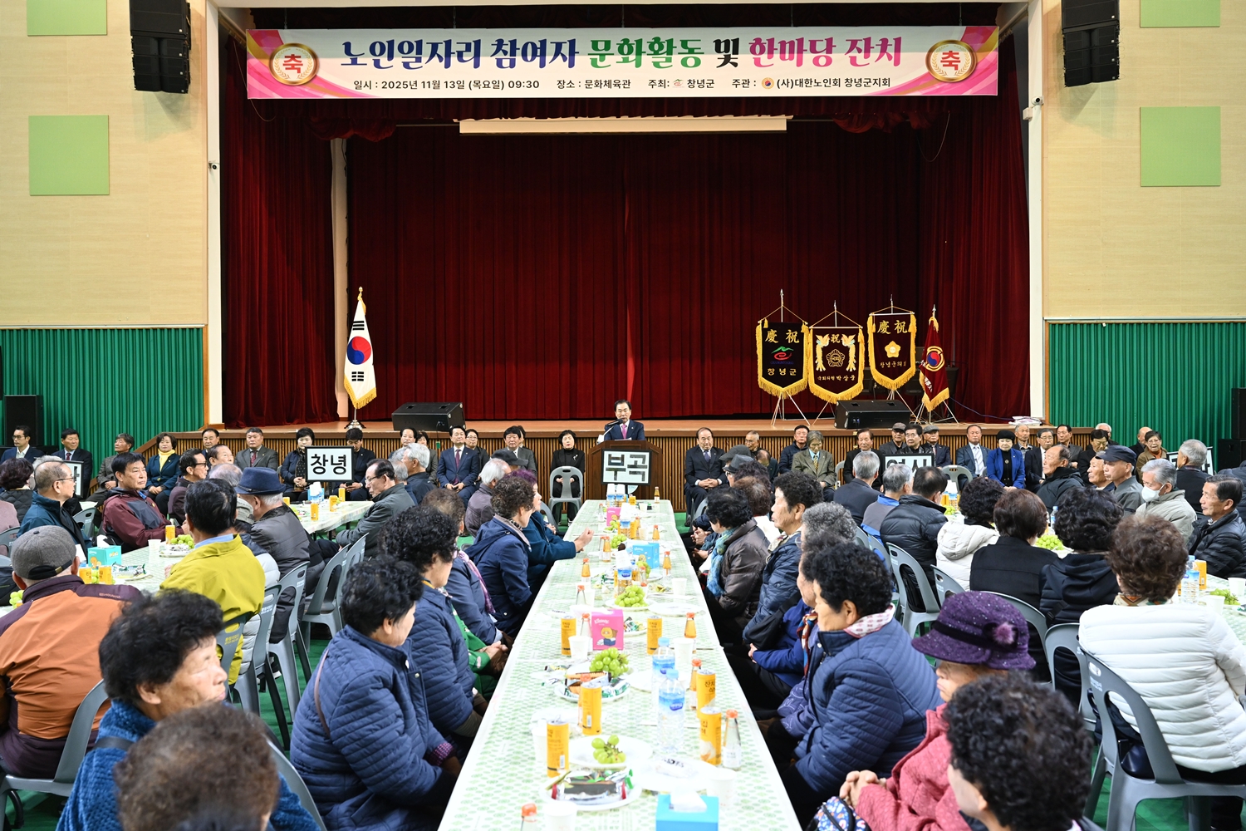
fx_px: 1056
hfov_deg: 61.1
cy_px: 416
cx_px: 623
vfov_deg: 43.0
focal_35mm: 30
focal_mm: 30.5
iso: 1000
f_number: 5
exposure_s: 1/100
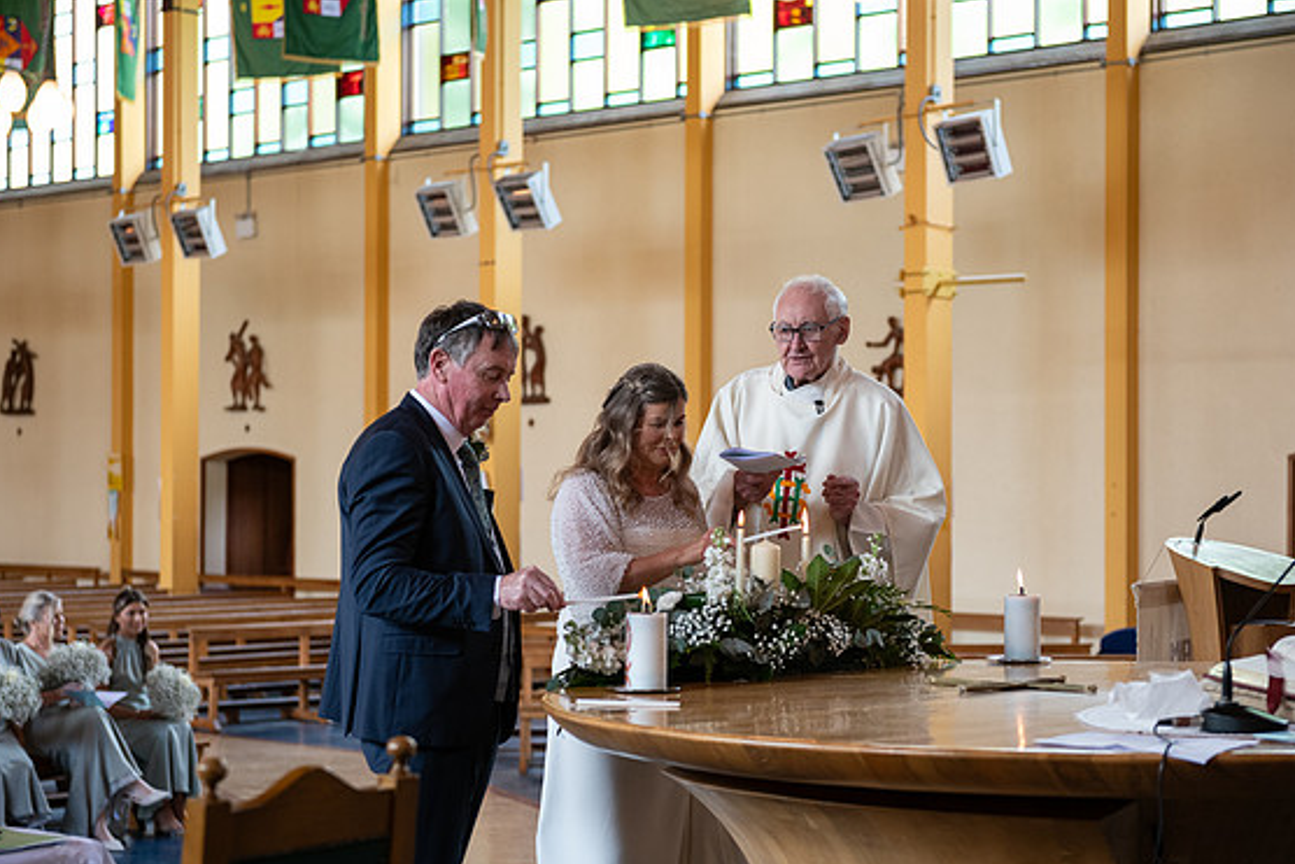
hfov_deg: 27.7
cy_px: 448
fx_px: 2626
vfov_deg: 18.7
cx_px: 643
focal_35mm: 73
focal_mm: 70
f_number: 3.5
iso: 640
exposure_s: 1/160
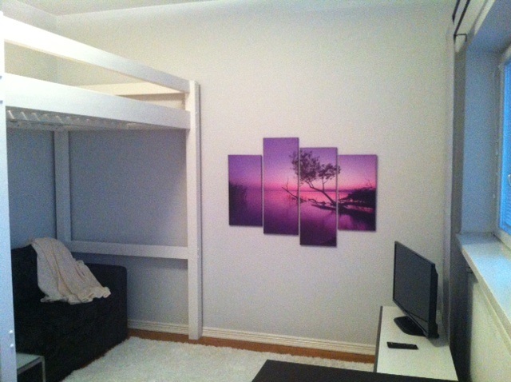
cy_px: 191
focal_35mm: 35
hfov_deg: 52.7
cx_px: 256
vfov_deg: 40.6
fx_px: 516
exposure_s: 1/17
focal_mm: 3.85
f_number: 2.8
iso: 500
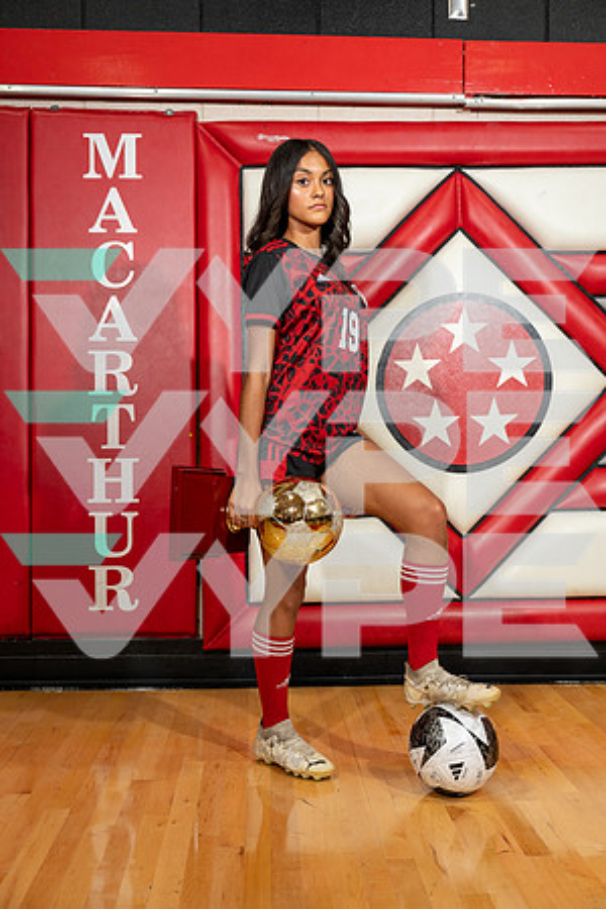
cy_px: 454
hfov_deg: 36.9
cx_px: 303
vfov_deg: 53.1
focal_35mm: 36
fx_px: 909
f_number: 4
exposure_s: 1/250
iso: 1000
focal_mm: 36
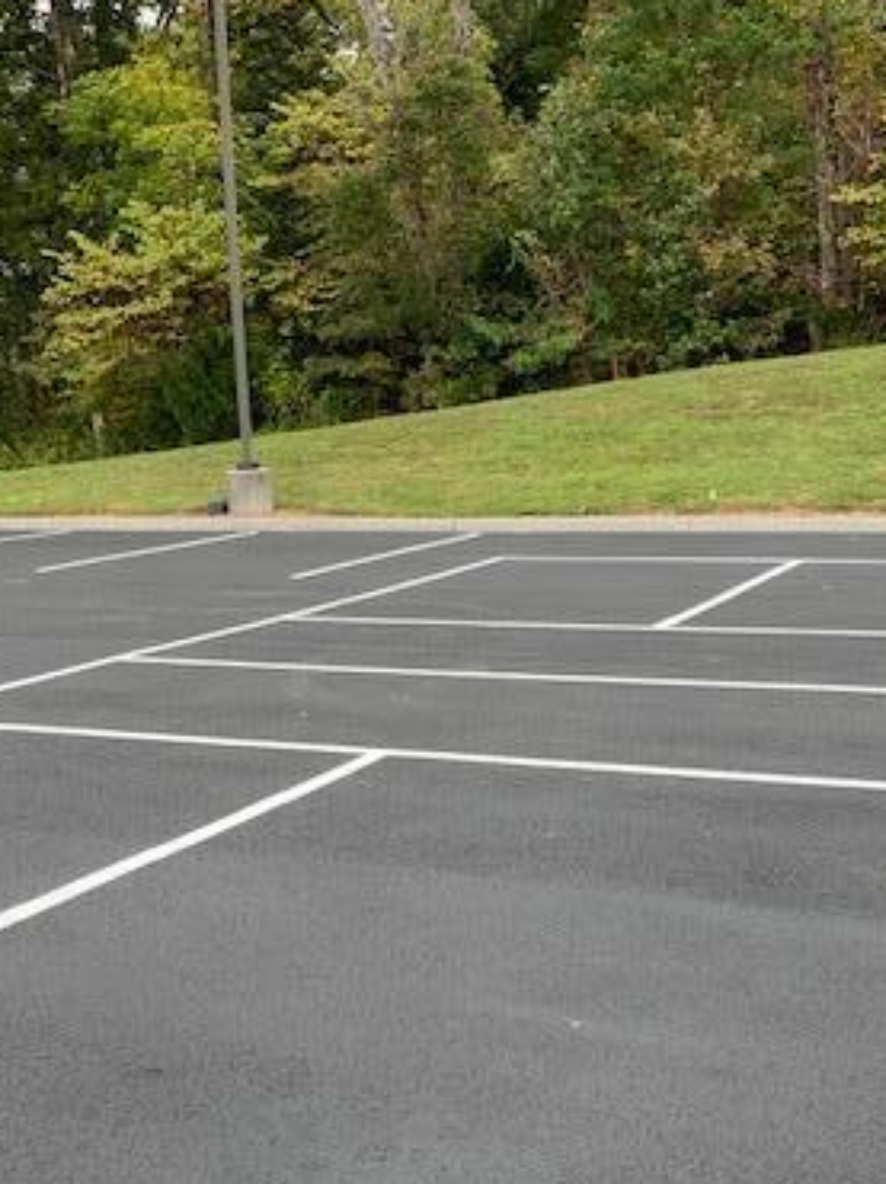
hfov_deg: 32.1
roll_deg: +2.1
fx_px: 1537
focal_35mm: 45
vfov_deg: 41.6
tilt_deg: -15.1
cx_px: 413
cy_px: 787
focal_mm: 4.25
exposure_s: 1/138
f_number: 1.8
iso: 25
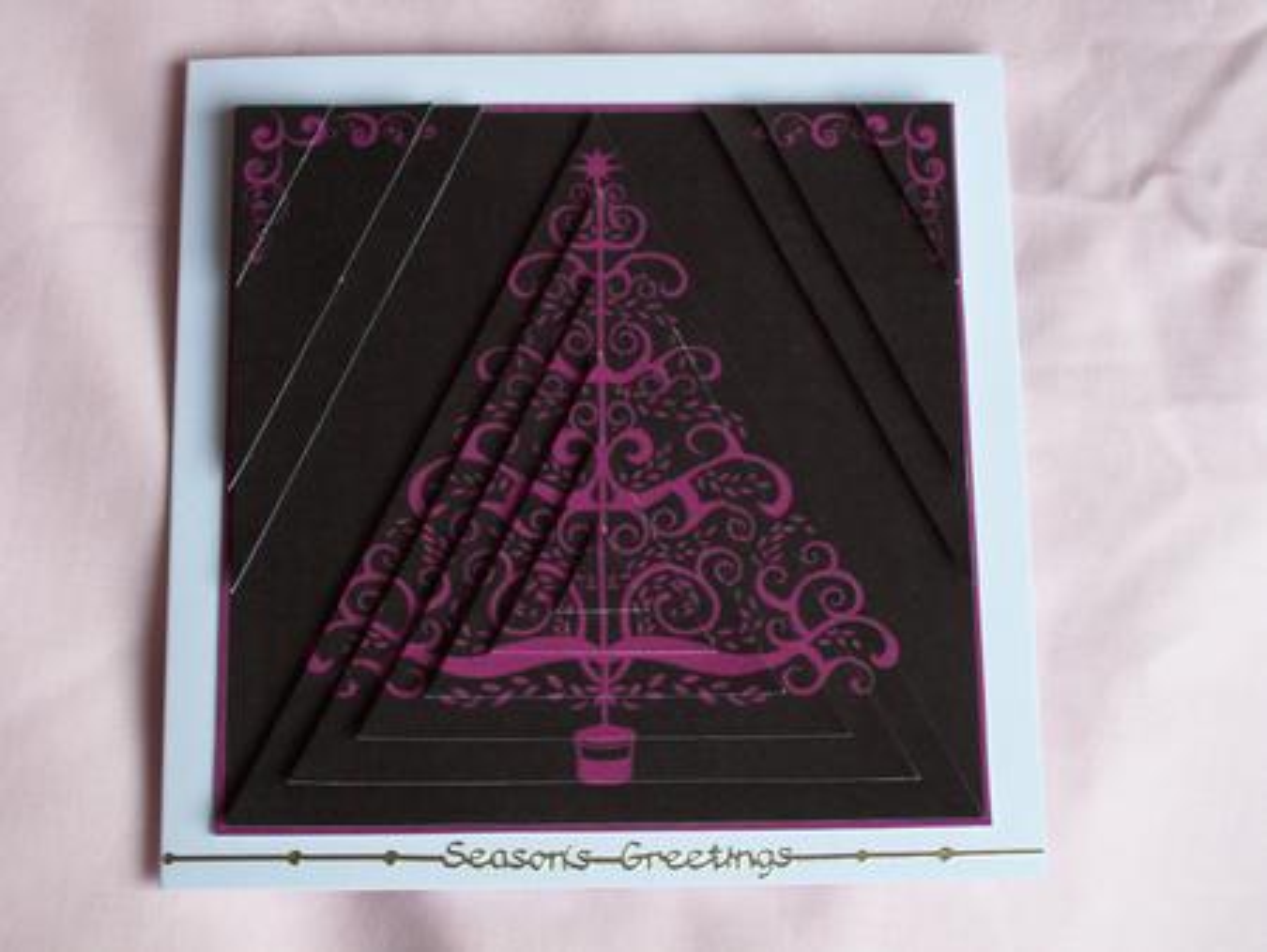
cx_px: 634
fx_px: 2380
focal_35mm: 65
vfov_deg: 22.6
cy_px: 476
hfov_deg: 29.8
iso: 153
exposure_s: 1/59.4
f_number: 3.6
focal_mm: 10.8
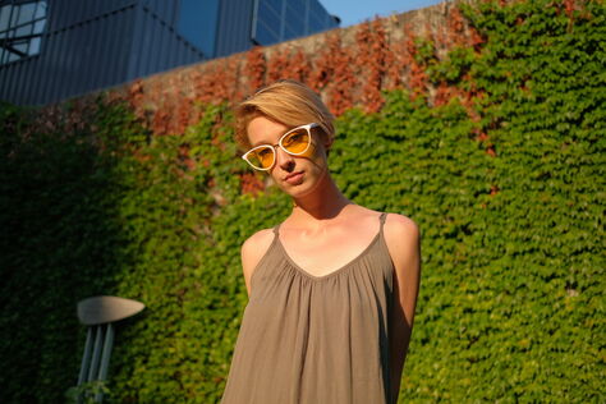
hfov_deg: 54.4
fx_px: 589
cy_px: 202
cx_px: 303
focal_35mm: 35
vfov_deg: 37.9
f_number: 2
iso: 100
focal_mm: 23
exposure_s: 1/1250
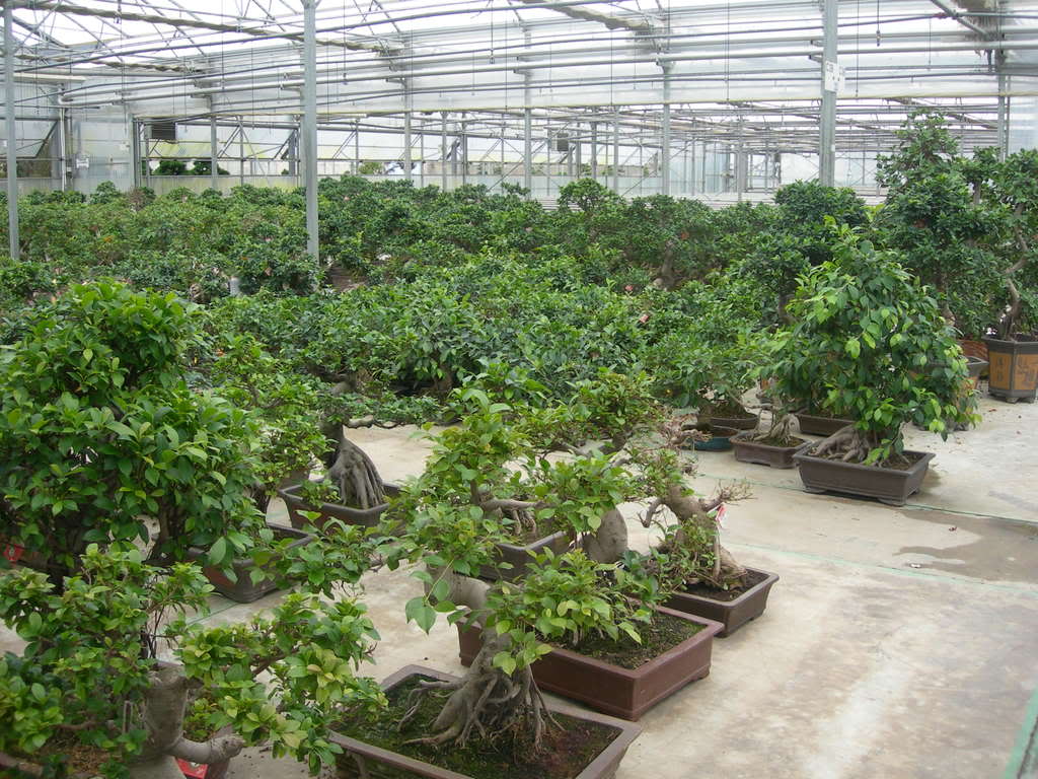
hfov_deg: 49.0
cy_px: 390
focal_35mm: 38
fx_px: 1139
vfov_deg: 37.7
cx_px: 519
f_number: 2.8
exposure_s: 1/216
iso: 100
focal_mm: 7.8
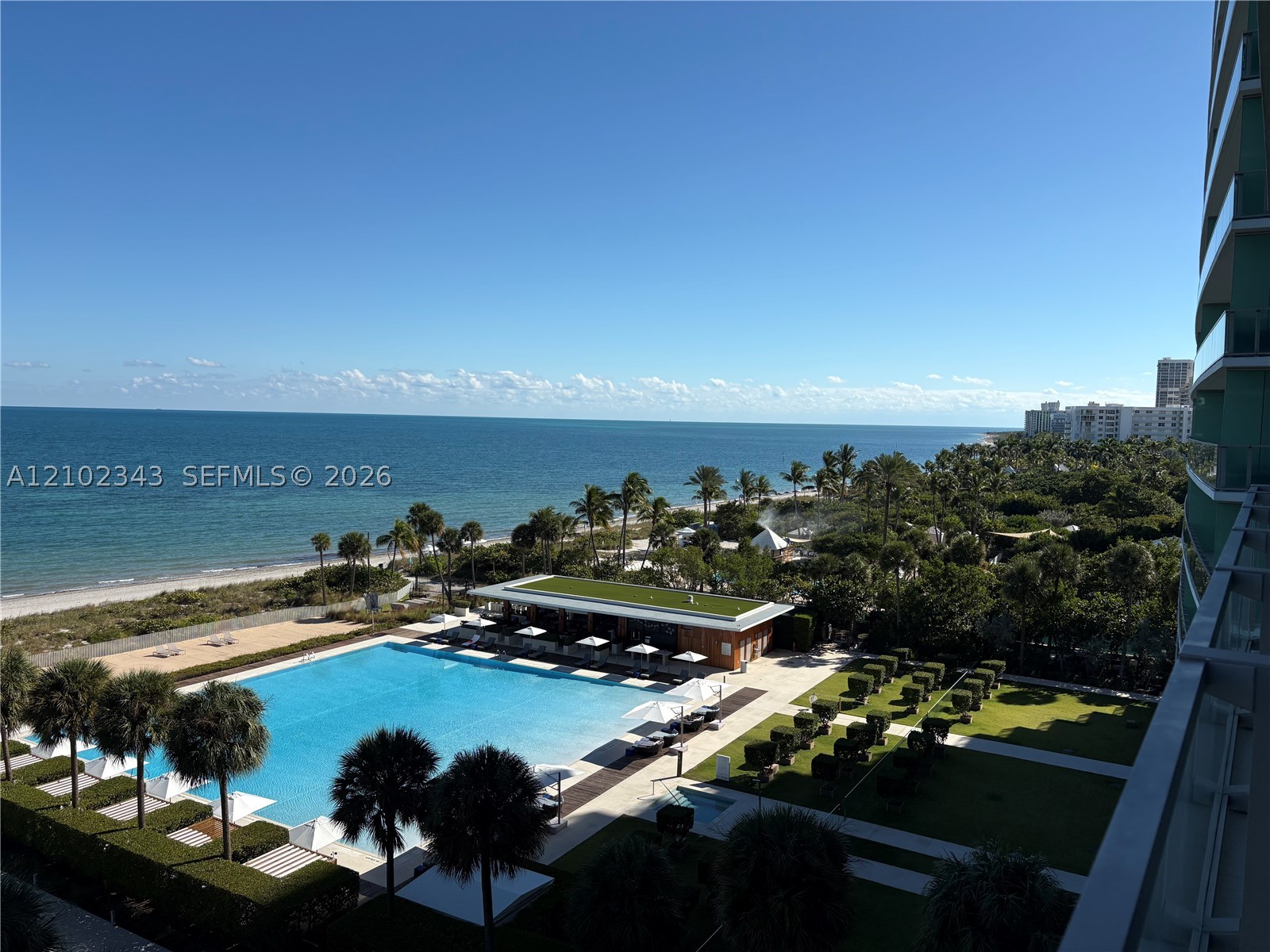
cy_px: 476
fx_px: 954
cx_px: 635
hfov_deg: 67.3
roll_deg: -0.5
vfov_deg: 53.1
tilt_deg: -3.8
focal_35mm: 26
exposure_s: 1/6329
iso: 50
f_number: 1.6
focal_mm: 5.96
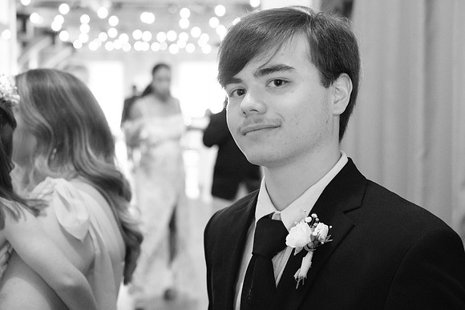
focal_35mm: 53
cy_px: 155
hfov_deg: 37.5
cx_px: 232
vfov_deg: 25.5
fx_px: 685
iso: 10000
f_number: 2.8
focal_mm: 35
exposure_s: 1/125
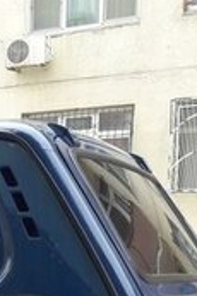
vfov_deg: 17.6
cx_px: -240
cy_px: 357
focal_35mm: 111
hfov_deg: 10.9
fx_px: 913
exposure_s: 1/169
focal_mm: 3.7
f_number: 1.9
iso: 40
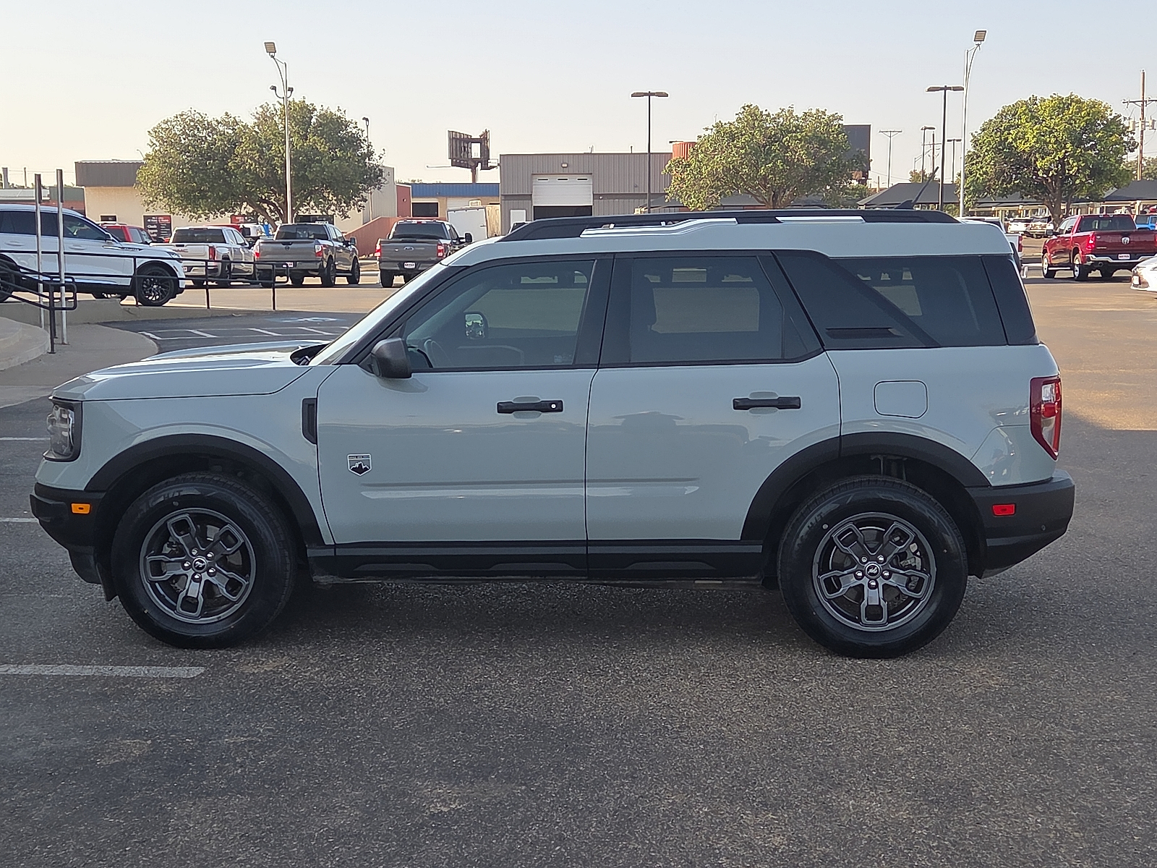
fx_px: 1471
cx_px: 578
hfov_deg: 42.9
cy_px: 434
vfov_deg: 32.9
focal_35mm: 44
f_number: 1.8
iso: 76
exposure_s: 1/2500
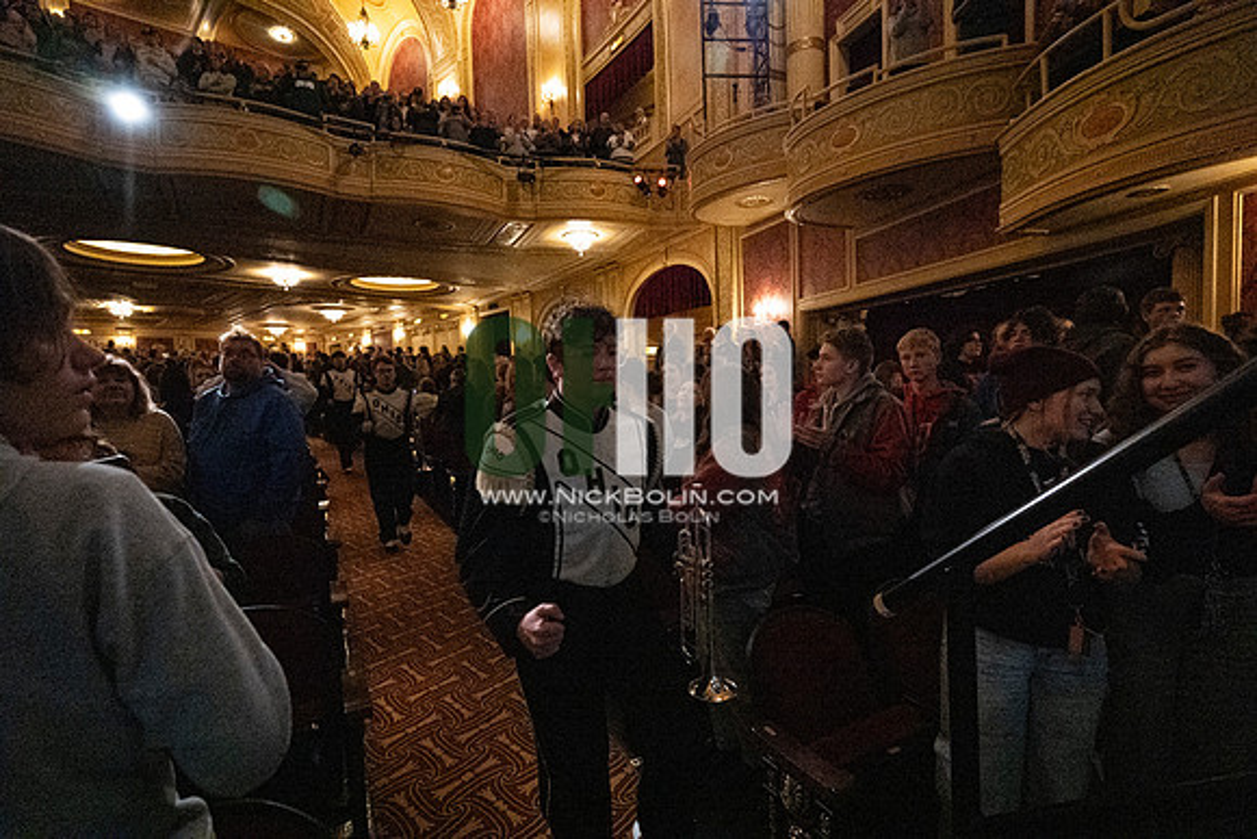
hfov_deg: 95.0
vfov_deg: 72.1
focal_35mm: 16
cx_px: 628
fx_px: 576
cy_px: 420
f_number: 4
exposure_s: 1/400
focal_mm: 16.5
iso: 40637
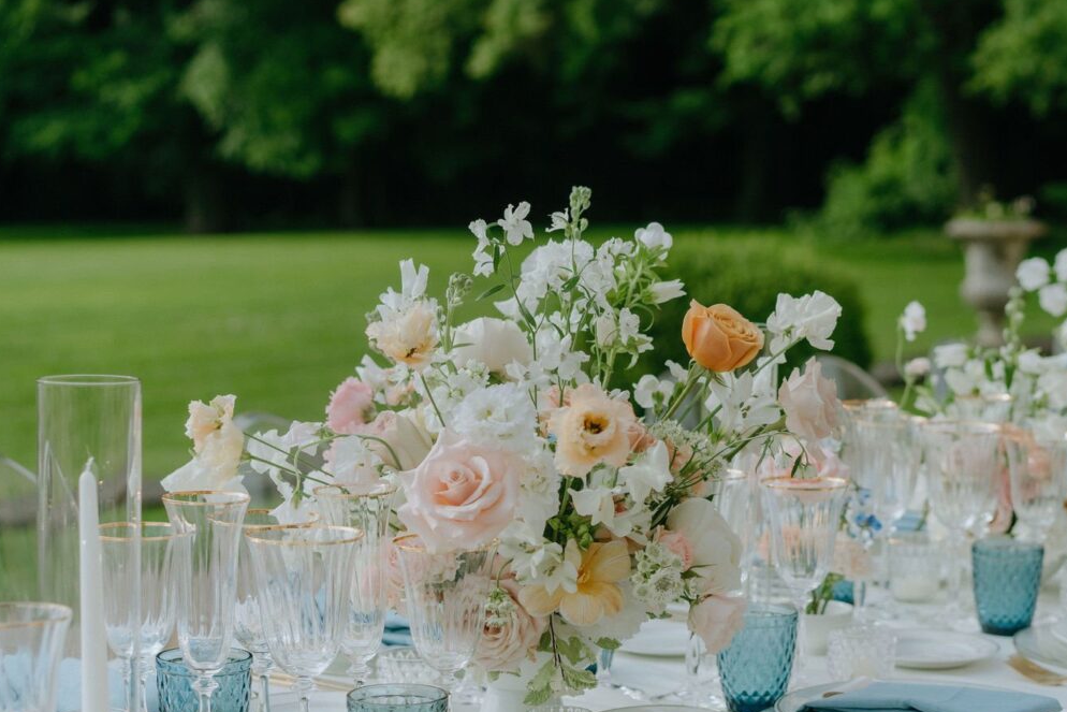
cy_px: 451
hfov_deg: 23.8
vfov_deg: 16.1
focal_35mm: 85
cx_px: 731
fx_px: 2519
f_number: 3.2
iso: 80
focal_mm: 55
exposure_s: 1/1600
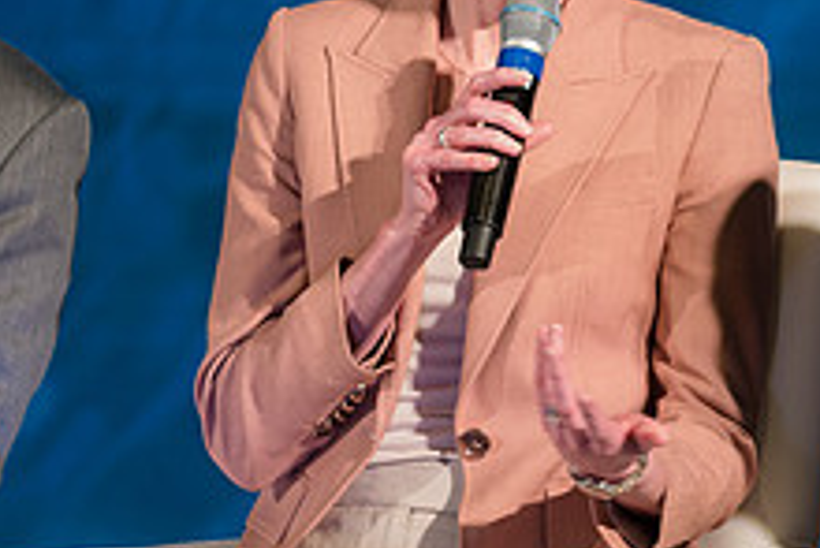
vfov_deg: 2.6
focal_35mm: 528
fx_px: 12034
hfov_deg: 3.9
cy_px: 62
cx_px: 481
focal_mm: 200
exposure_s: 1/125
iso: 1250
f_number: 2.8
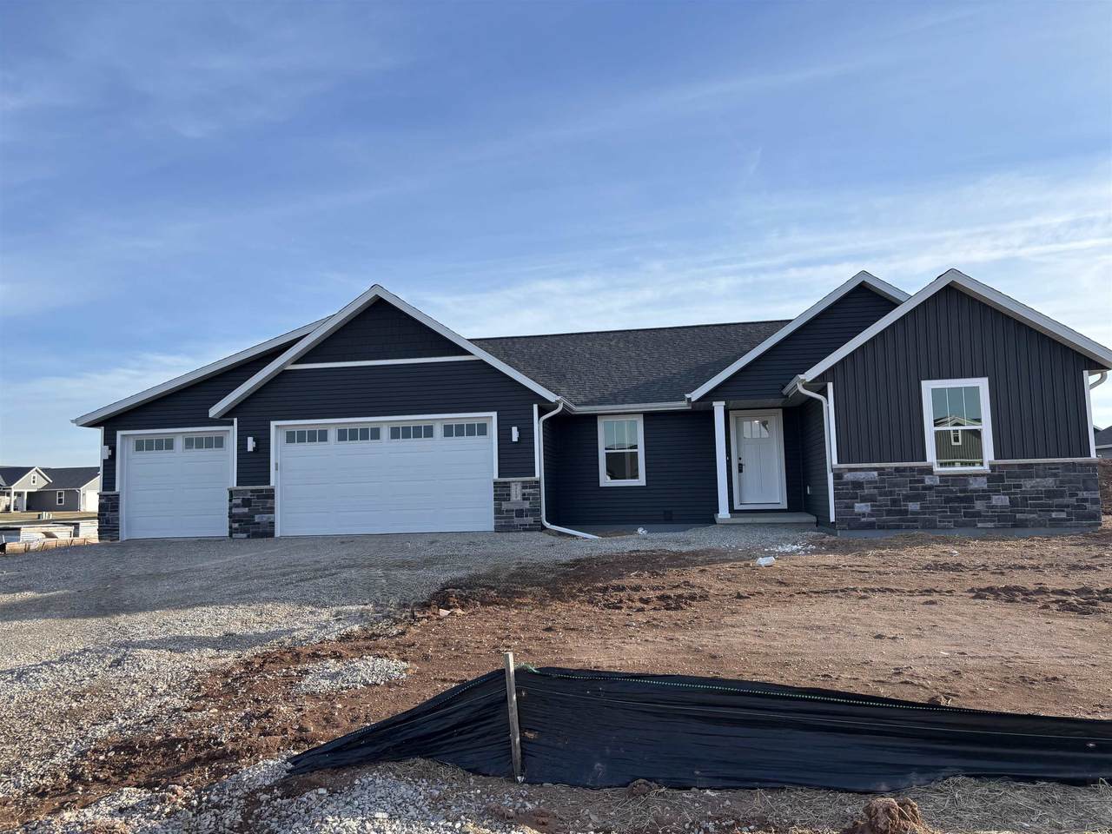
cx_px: 556
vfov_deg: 53.1
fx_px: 835
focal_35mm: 26
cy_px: 417
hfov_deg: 67.3
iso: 50
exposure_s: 1/2639
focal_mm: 5.96
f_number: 1.6
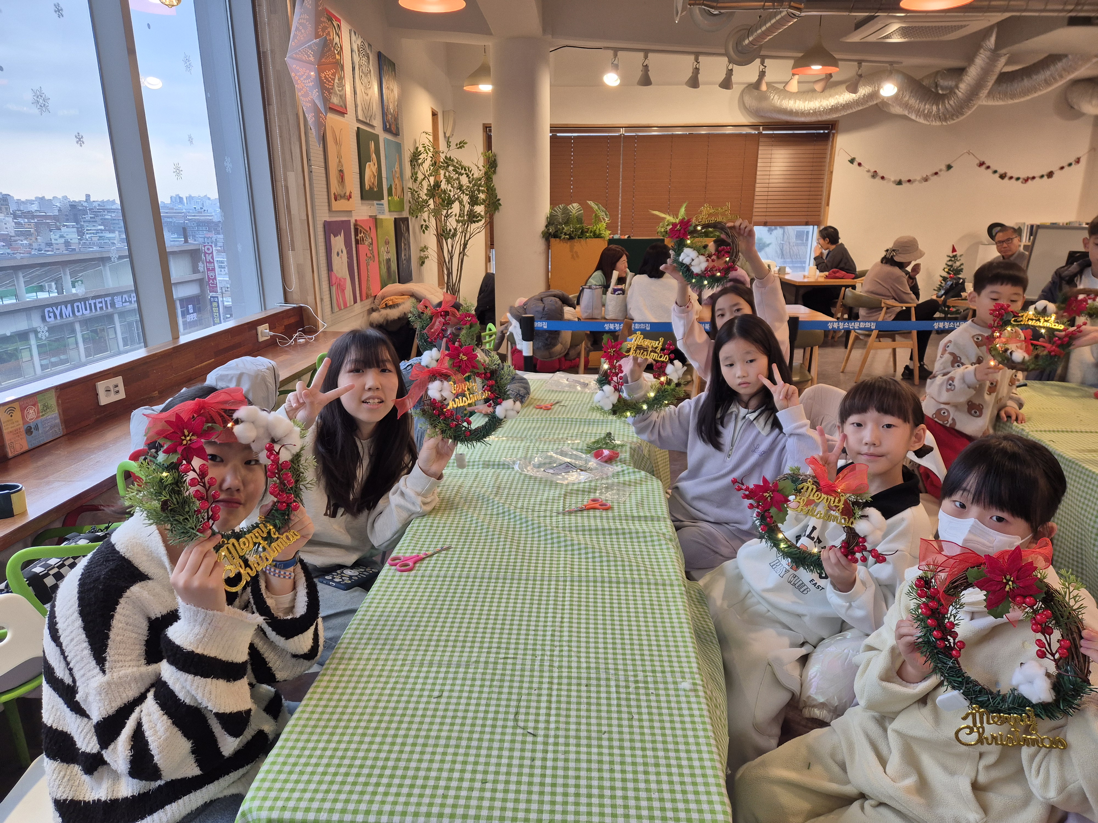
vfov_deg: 58.9
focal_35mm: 23
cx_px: 549
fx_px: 730
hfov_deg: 73.9
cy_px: 412
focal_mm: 5.4
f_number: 1.8
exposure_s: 1/120
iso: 100
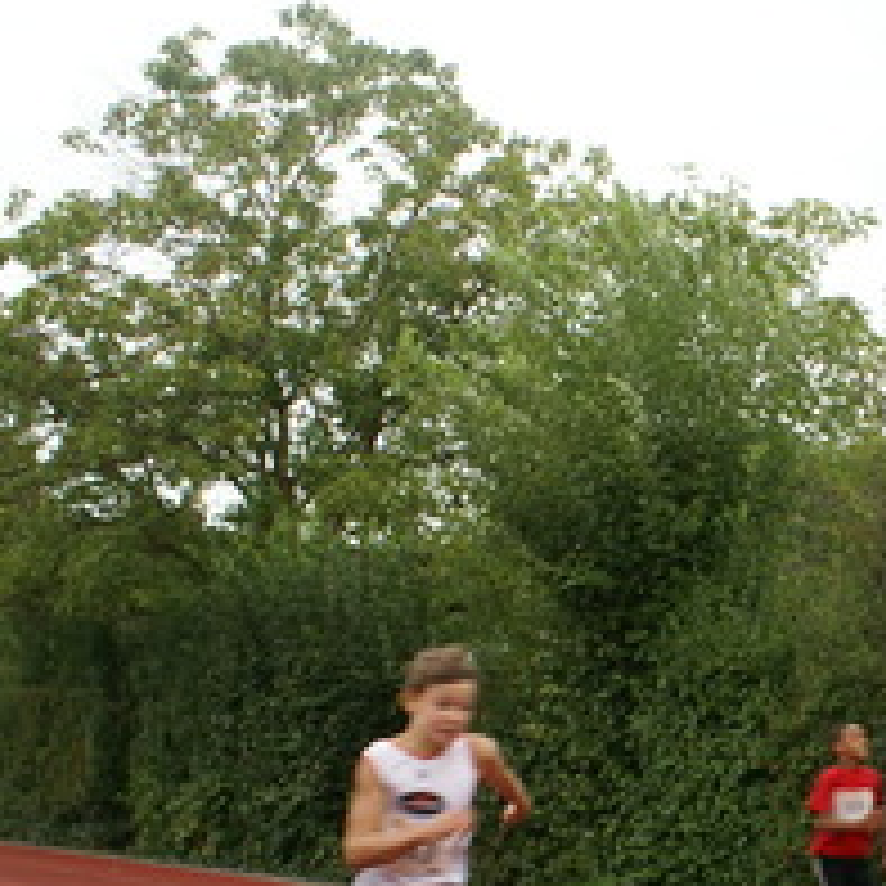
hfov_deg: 25.9
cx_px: 890
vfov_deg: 26.7
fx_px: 1824
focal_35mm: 63
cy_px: 720
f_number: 3.5
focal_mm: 18
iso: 100
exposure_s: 1/125
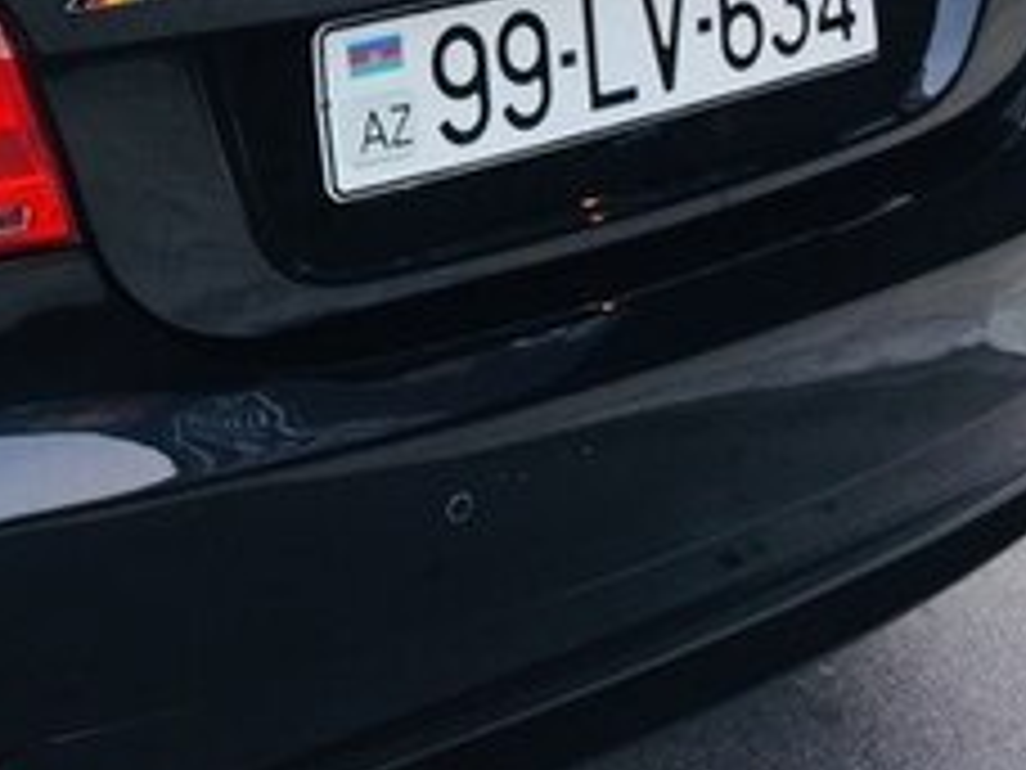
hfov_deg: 21.9
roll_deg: -2.2
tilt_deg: -16.8
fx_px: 2490
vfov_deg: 17.0
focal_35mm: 84
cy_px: -79
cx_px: -144
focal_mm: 4.15
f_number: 2.2
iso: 32
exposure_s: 1/50
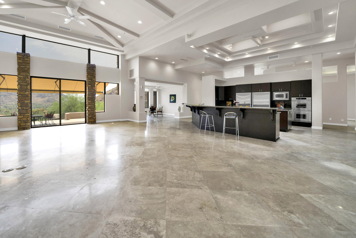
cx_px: 154
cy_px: 102
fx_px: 138
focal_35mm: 14
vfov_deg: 80.8
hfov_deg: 103.6
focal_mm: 12
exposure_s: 1/80
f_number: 4
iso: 320
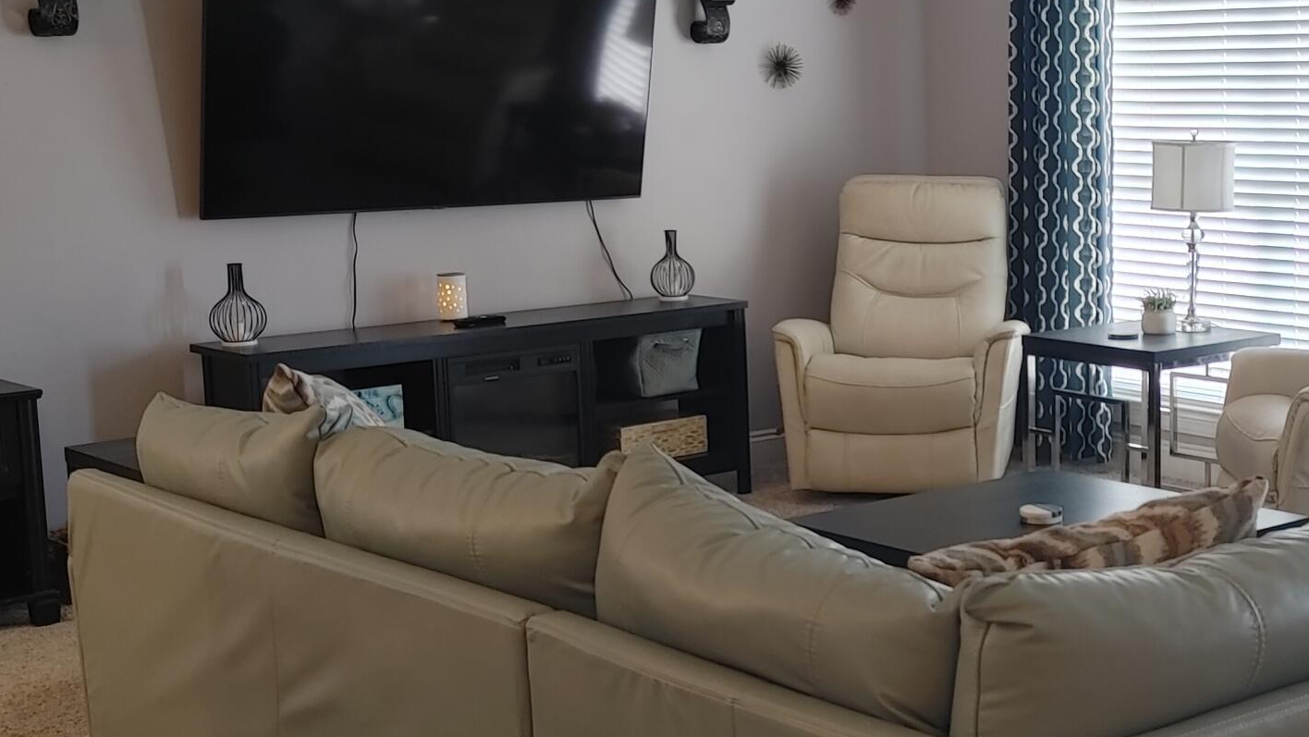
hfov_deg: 34.1
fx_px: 2083
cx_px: 986
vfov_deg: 20.1
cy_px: 349
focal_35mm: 60
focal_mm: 5.58
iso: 100
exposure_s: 1/30
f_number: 1.8
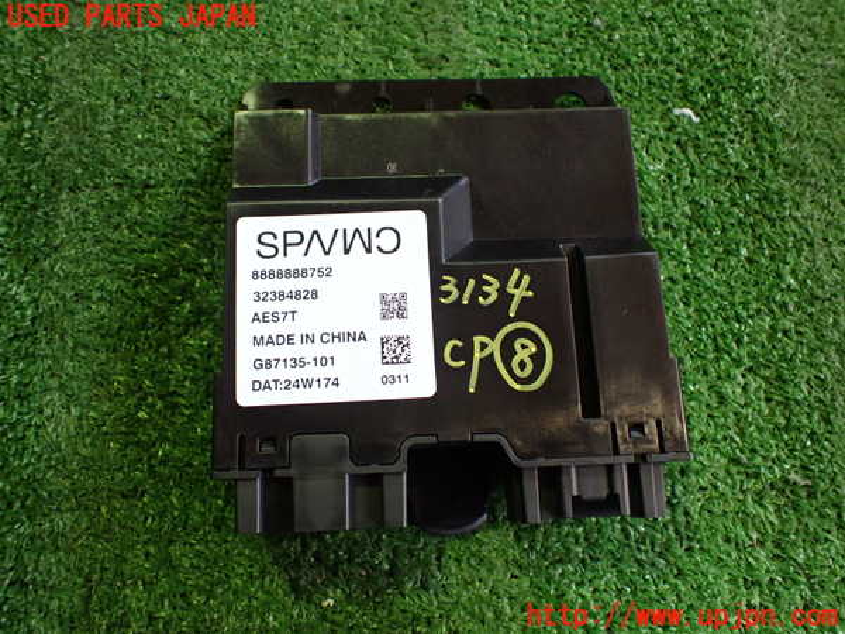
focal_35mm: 30
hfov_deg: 60.0
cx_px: 422
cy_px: 317
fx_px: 732
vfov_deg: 46.8
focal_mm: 5.4
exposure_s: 1/125
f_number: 2.3
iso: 800
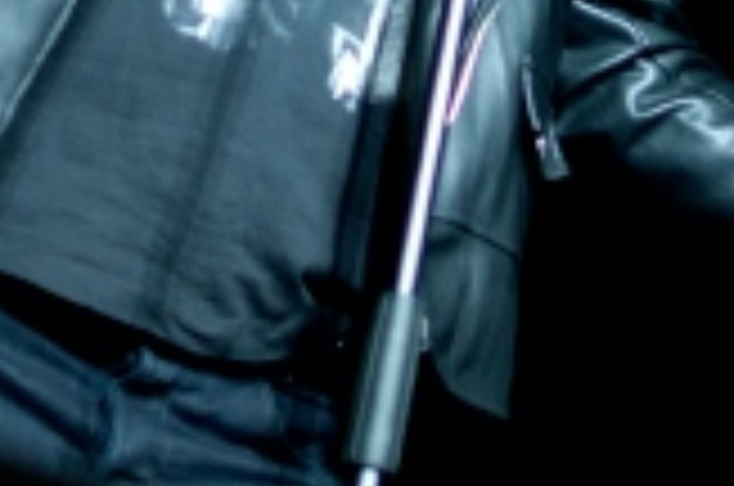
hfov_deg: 8.9
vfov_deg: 5.8
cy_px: -461
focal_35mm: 232
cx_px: 311
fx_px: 4725
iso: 400
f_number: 1.8
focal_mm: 35
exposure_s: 1/320
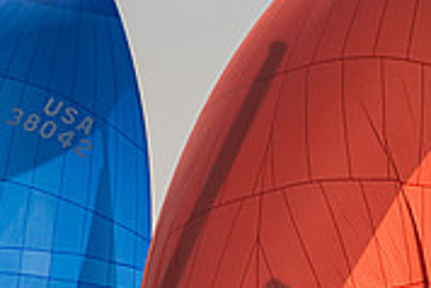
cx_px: 330
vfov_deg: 1.3
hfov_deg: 2.0
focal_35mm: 1029
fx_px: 12329
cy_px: 317
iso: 320
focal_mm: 300
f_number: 6.3
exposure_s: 1/4000
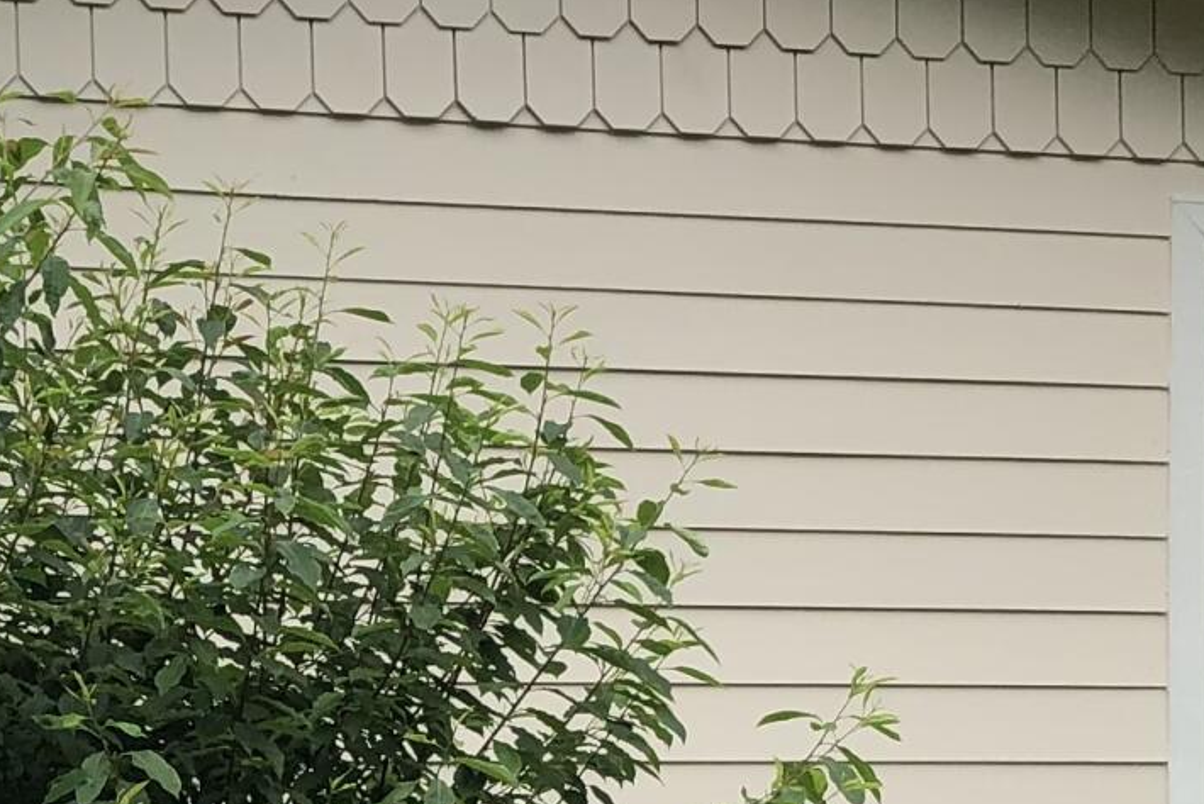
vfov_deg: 10.9
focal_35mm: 123
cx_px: 161
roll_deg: +1.6
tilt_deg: -4.6
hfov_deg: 16.5
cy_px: 1001
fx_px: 4115
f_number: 1.8
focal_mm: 3.99
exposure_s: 1/747
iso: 20
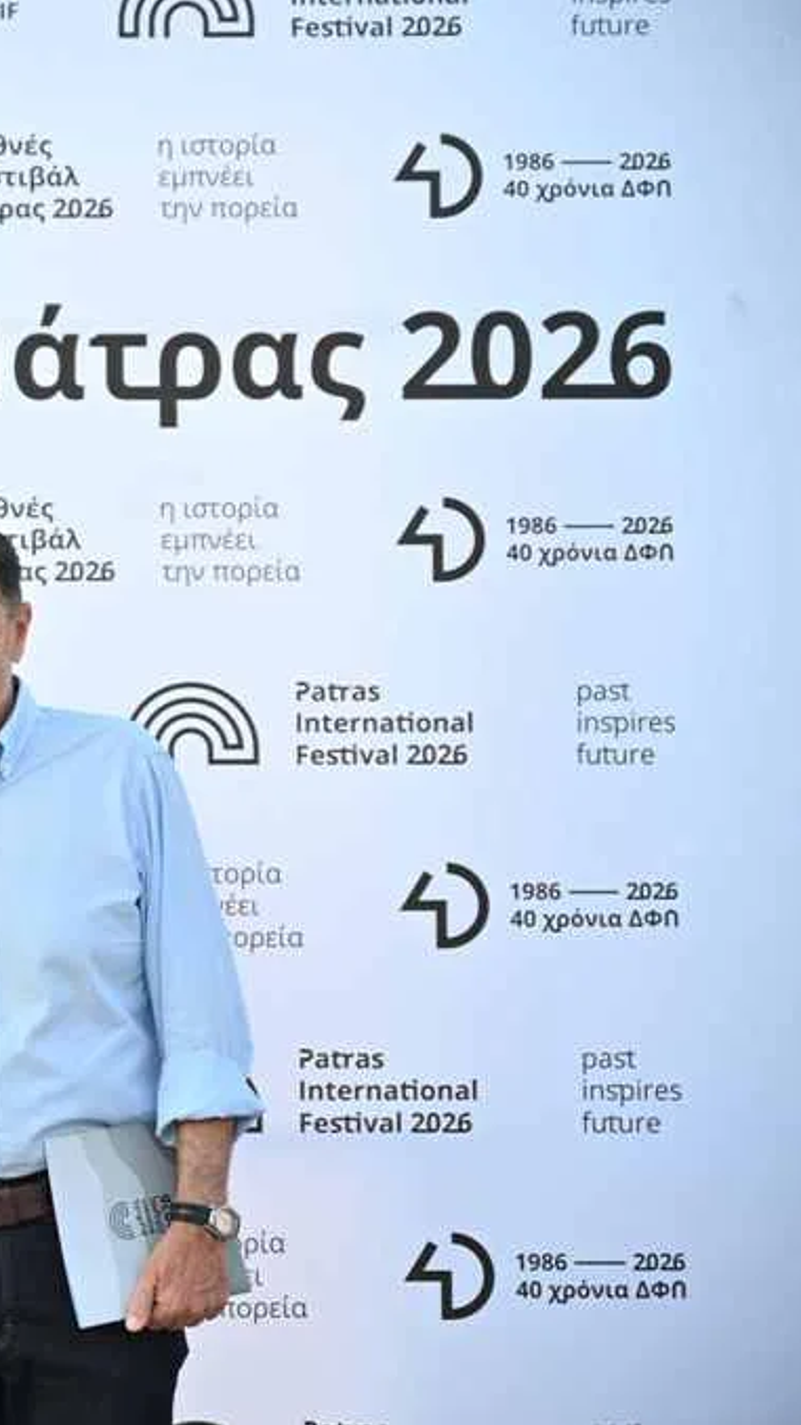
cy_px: 714
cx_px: -250
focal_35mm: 98
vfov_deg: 21.8
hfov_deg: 12.0
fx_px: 3703
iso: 63
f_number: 2.8
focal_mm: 62
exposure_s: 1/100
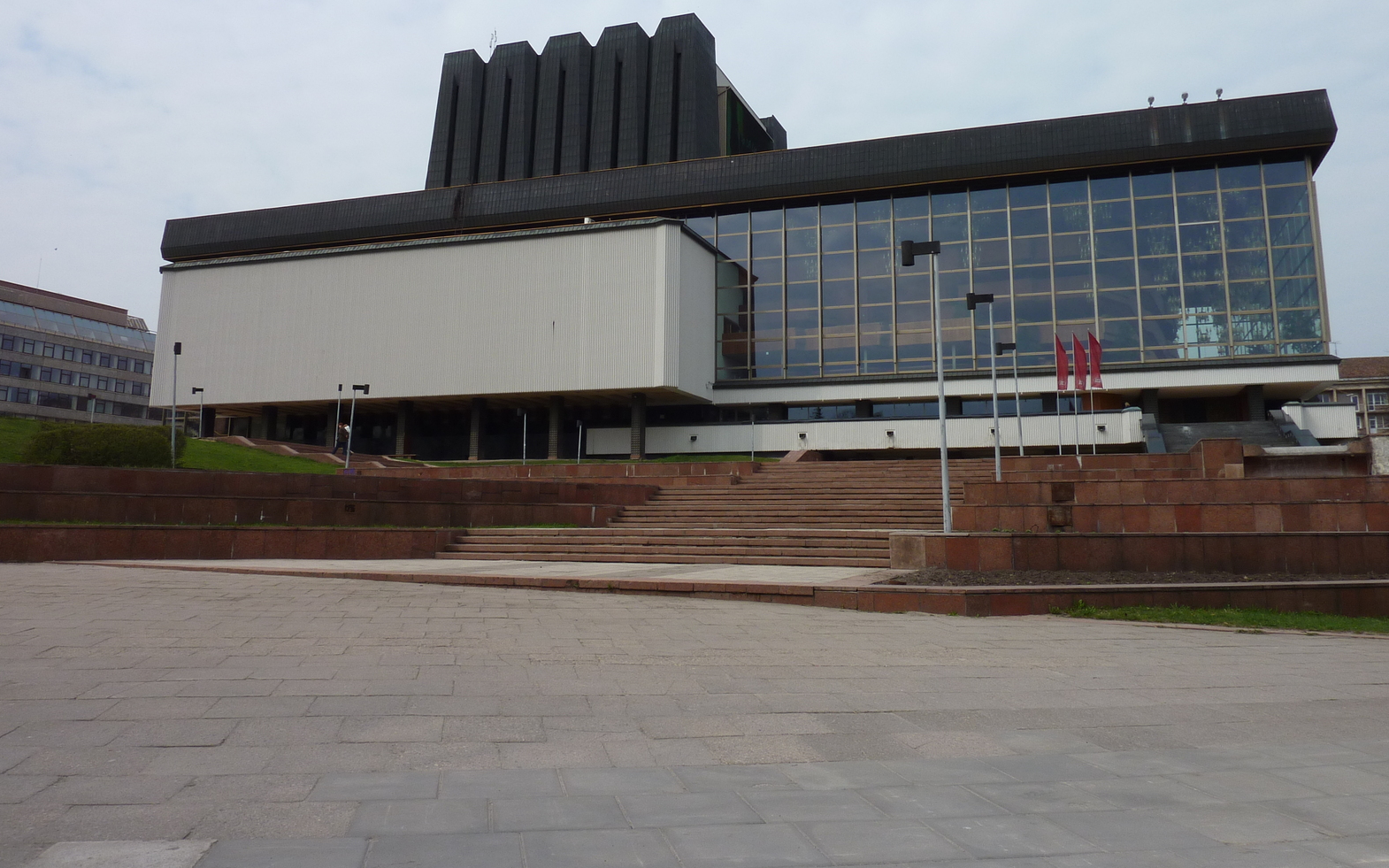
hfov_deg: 68.4
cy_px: 350
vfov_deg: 45.8
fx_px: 1022
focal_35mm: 27
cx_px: 700
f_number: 5
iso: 80
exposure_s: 1/500
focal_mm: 4.1
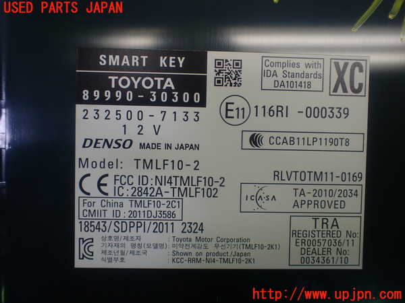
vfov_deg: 46.8
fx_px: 351
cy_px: 152
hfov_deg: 60.0
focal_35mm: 30
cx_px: 202
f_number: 2.3
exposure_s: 1/125
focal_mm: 5.4
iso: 160
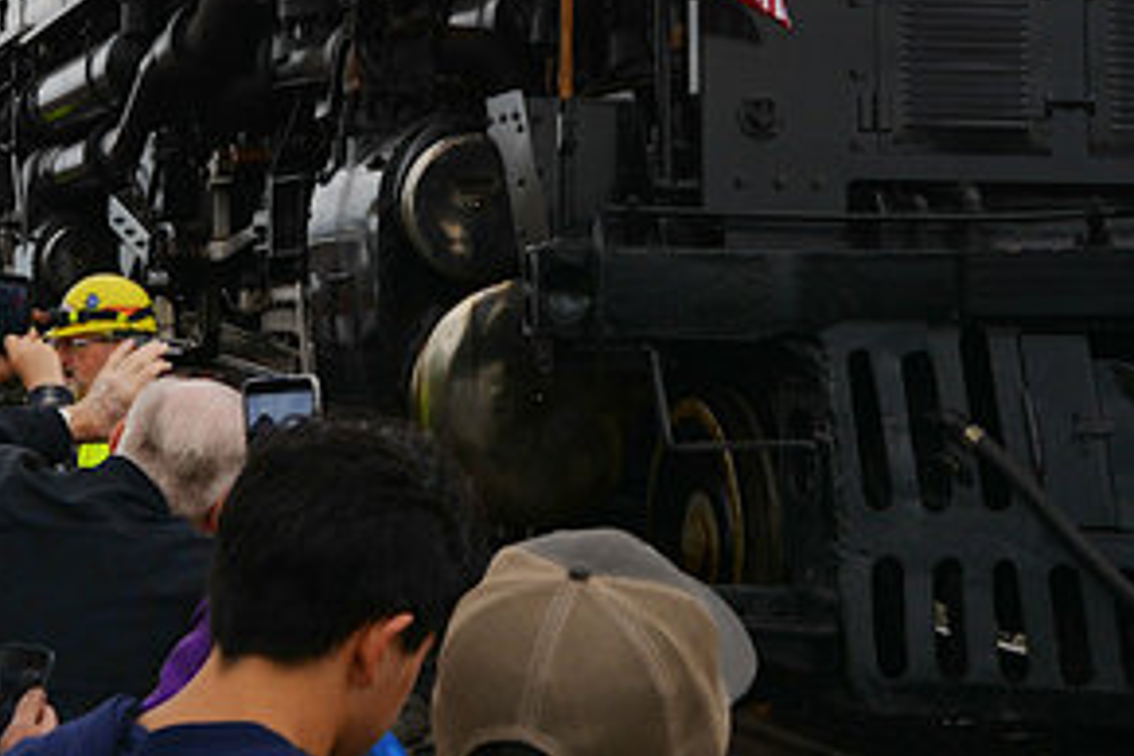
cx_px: 491
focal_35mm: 66
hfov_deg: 30.5
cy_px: 123
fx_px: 2079
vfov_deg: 20.3
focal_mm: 20
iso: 100
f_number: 8
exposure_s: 1/250
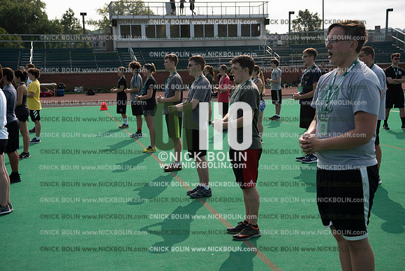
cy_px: 136
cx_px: 202
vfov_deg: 24.6
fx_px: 619
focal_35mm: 55
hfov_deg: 36.2
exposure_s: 1/640
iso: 125
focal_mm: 55
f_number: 5.6
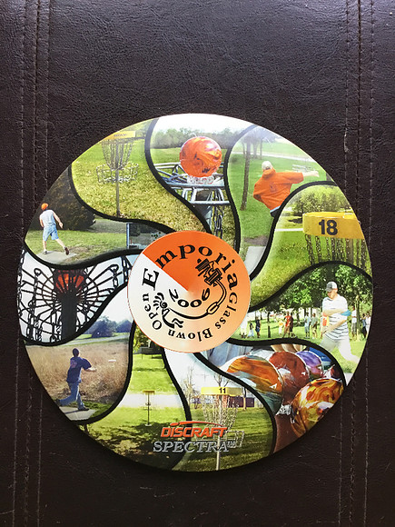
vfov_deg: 58.4
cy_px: 264
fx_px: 472
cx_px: 198
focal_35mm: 31
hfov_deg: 45.4
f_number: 2.4
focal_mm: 3.3
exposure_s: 1/30
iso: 64
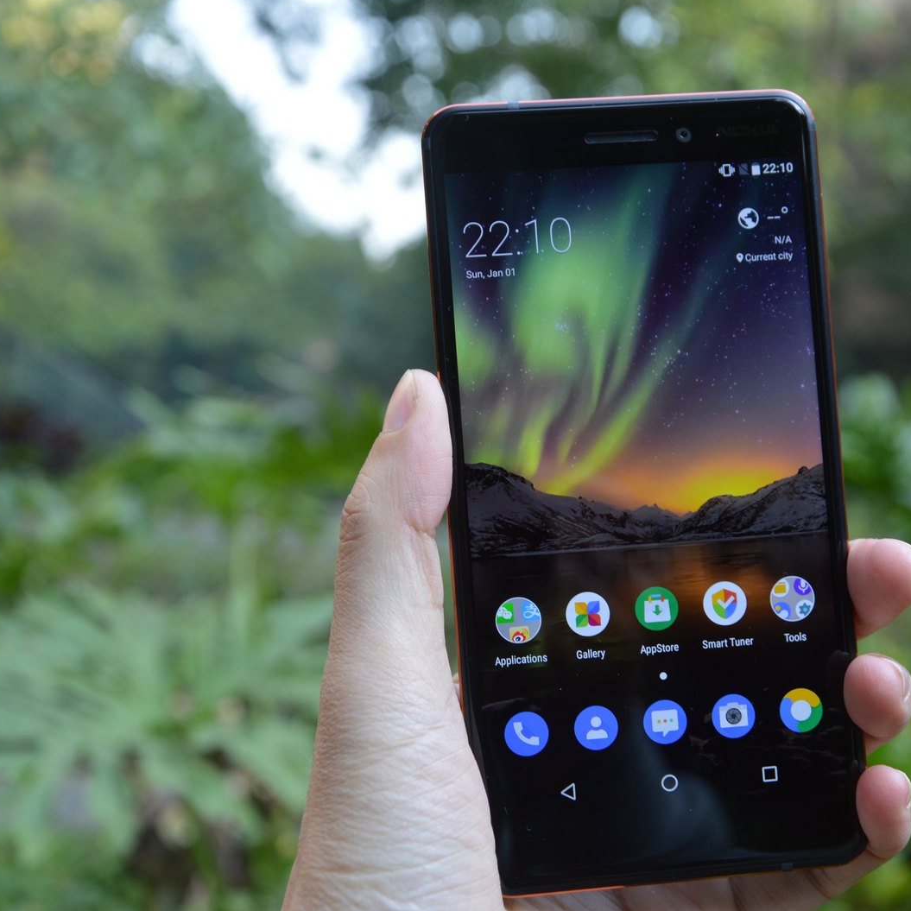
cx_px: 637
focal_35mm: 68
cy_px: 452
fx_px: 2014
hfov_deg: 25.3
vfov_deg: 25.5
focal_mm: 35
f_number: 5.6
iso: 320
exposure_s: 1/125
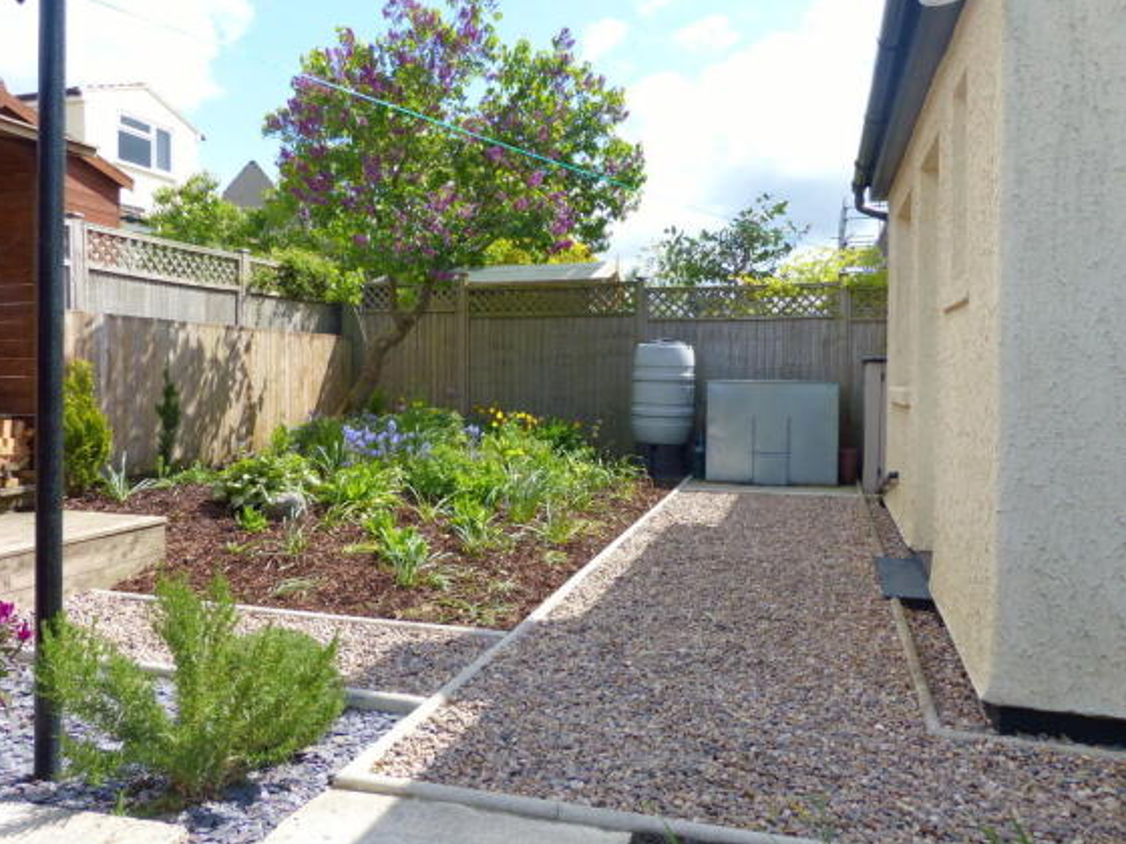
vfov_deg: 53.1
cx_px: 542
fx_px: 846
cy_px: 419
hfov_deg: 67.3
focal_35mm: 26
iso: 100
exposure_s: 1/500
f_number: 4
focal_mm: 4.5
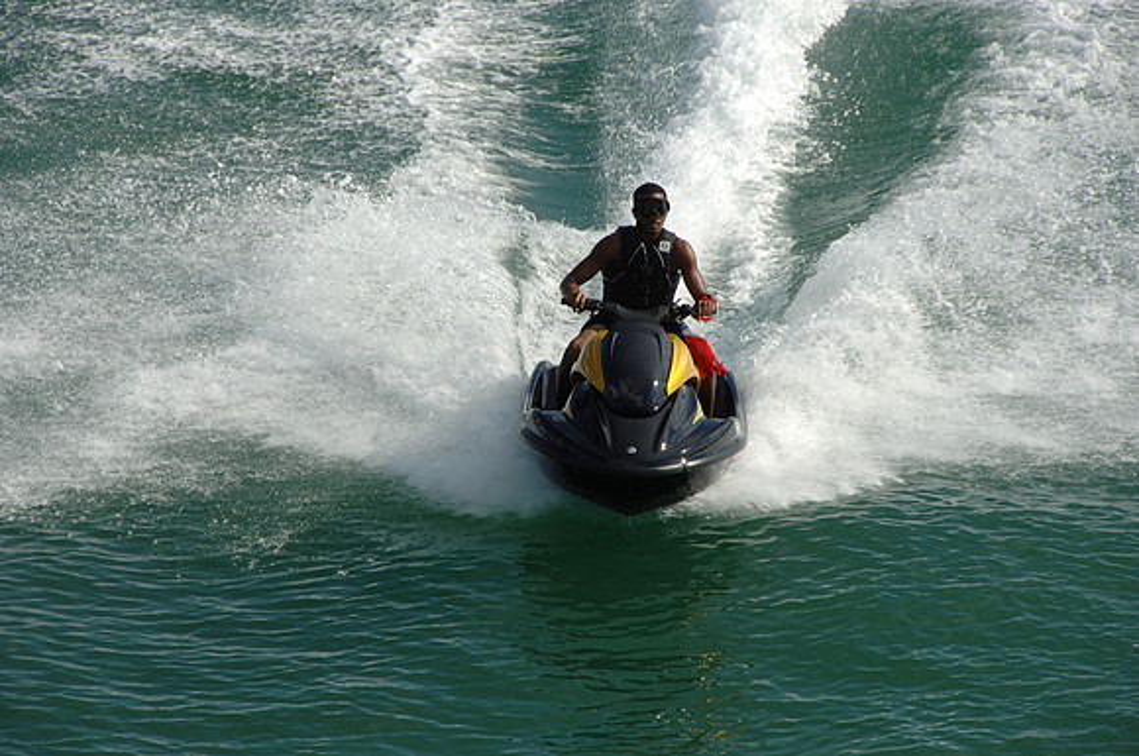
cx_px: 570
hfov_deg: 6.9
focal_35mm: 300
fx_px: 9478
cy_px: 378
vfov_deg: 4.6
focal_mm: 200
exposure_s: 1/320
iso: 100
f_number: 8.5
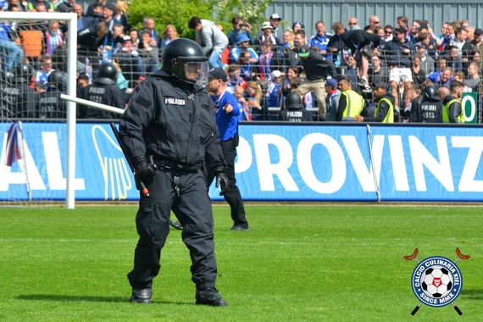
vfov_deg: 5.0
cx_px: 242
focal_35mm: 278
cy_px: 161
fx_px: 3723
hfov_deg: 7.4
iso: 500
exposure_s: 1/2000
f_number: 7.1
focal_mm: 185
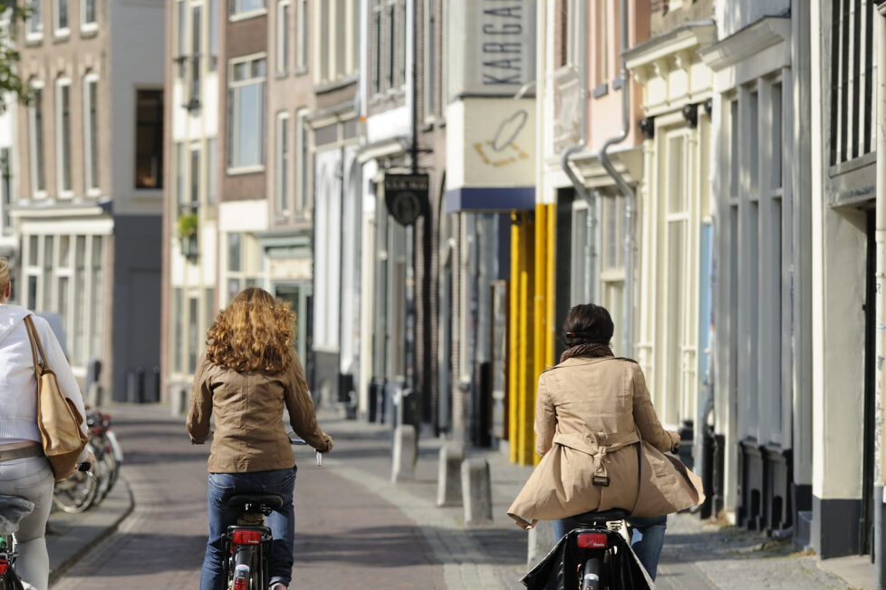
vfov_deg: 7.6
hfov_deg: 11.4
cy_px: 346
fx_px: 4428
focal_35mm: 180
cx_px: 167
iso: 200
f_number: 3.5
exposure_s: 1/2000
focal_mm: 110
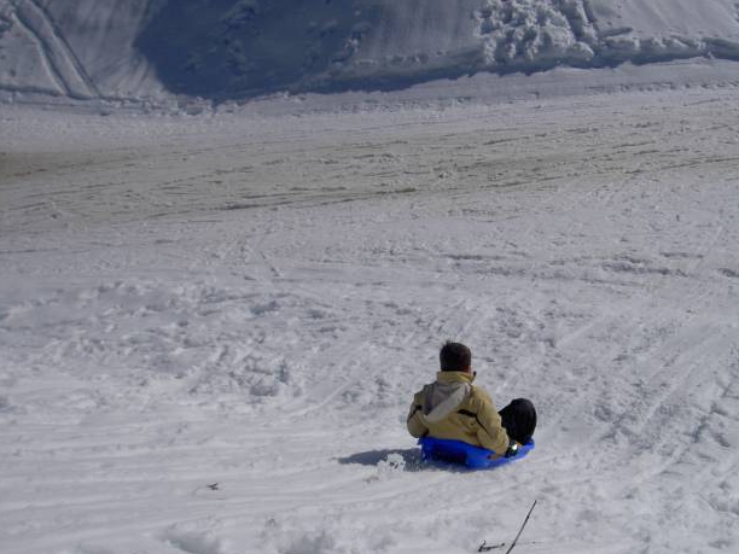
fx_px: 1089
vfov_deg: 28.5
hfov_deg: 37.4
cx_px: 419
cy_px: 342
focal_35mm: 51
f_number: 4.7
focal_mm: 8
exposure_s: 1/2000
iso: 100
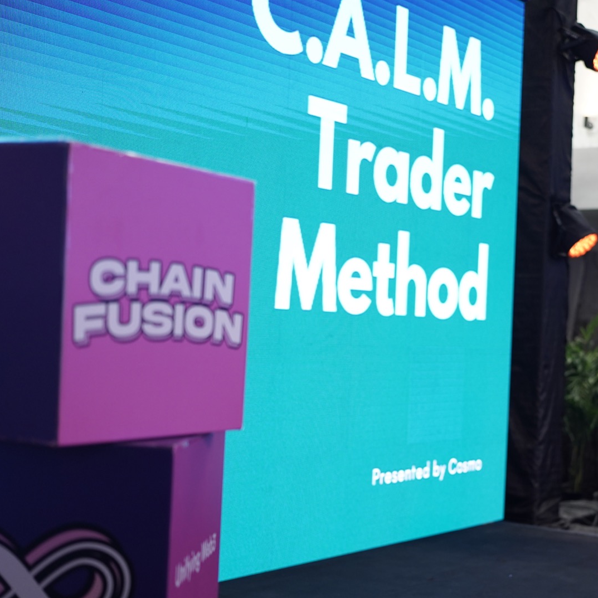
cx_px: 469
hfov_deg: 27.7
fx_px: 1192
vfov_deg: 28.0
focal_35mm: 61
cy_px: 377
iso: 640
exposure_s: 1/250
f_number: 1.4
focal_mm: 35
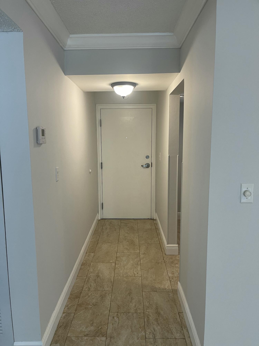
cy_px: 173
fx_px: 249
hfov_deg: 54.9
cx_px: 130
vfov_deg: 69.4
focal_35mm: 25
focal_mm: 5.1
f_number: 1.6
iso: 100
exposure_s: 1/60
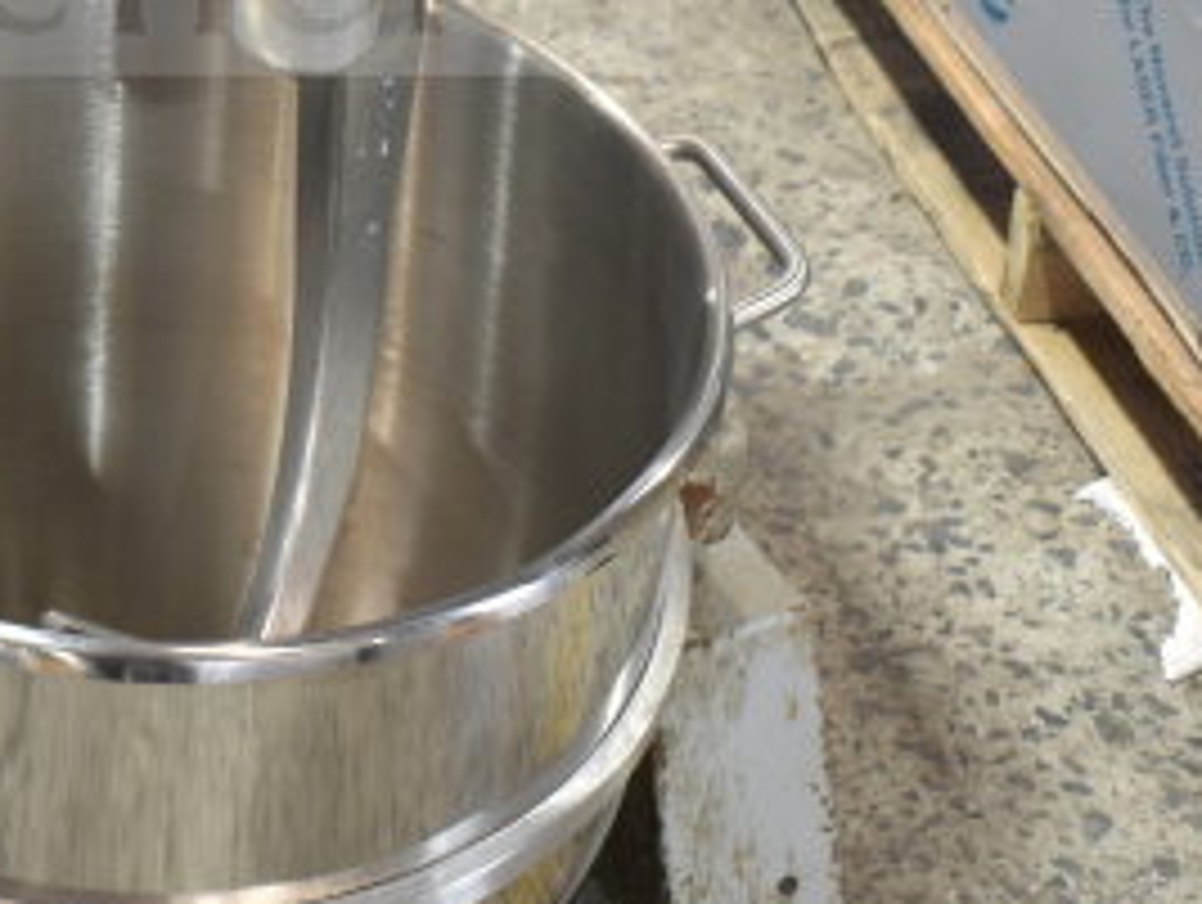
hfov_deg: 18.7
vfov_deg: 13.8
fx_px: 3604
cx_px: 162
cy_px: -281
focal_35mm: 104
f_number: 3.8
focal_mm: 21
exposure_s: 1/30
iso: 220
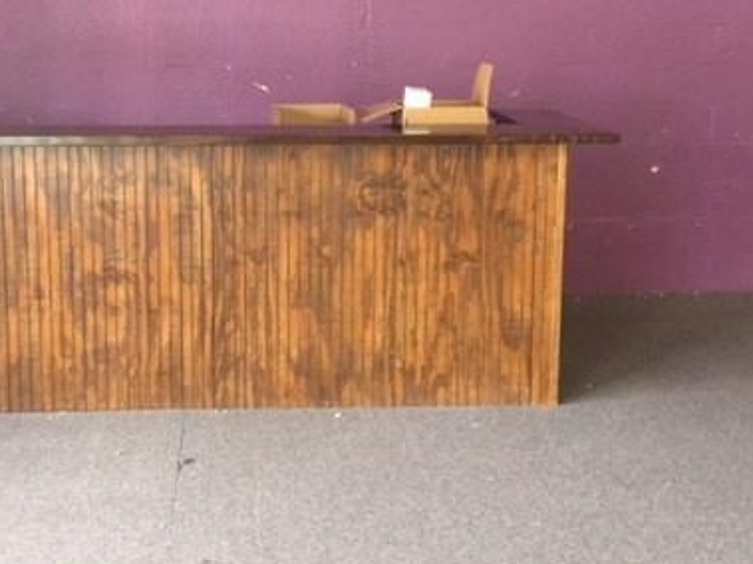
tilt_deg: -8.6
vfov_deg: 29.4
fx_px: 1066
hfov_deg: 38.8
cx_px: 310
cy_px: 179
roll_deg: -1.9
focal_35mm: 49
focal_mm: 4.15
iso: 125
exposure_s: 1/15
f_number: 2.2
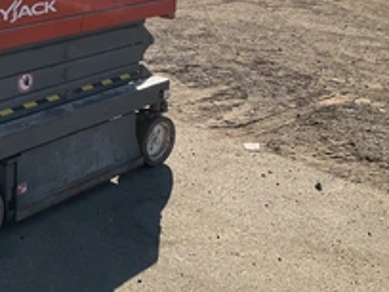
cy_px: 15
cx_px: 11
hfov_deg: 31.5
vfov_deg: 24.7
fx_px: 641
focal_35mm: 57
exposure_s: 1/2141
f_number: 1.8
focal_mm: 3
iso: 25
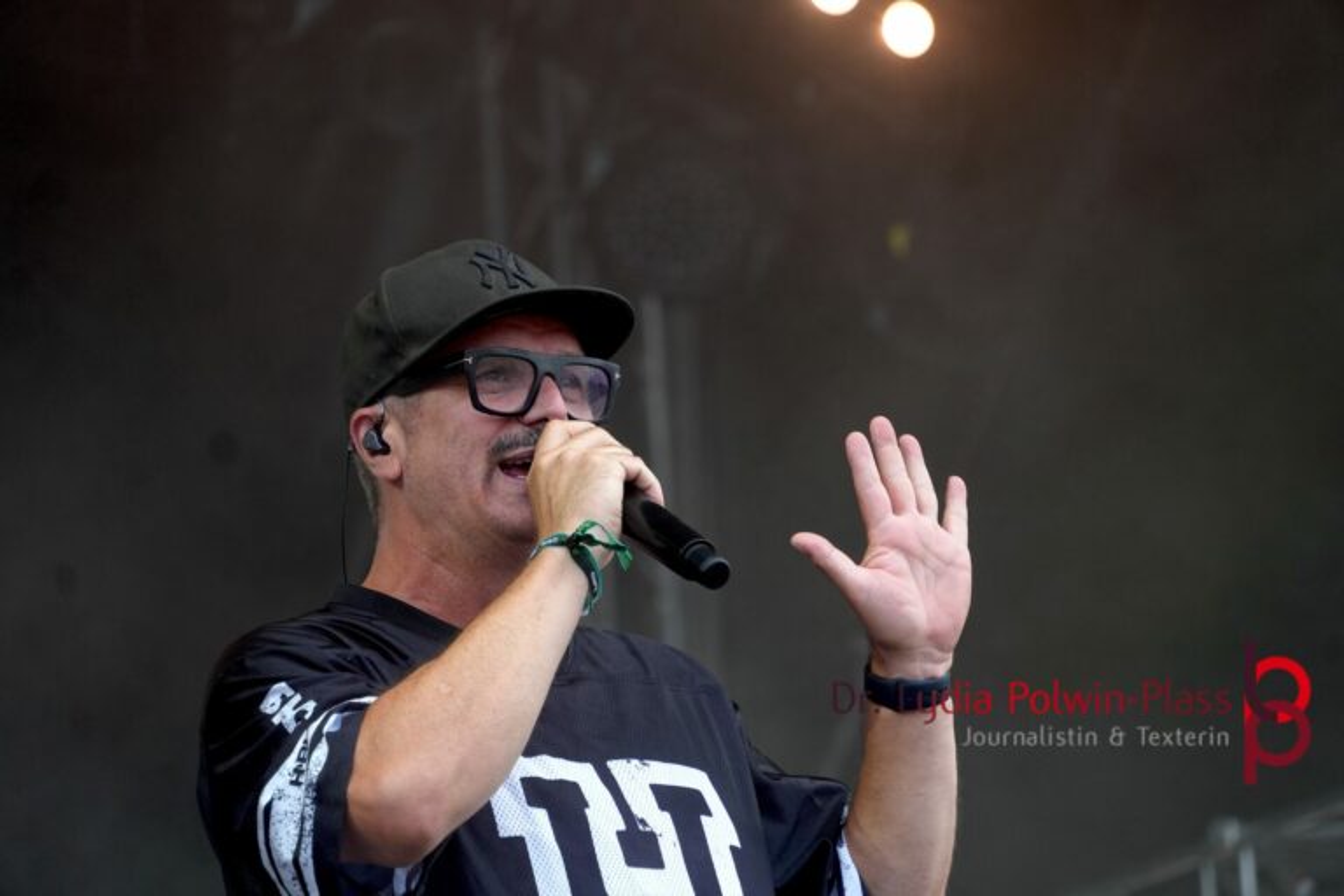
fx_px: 8231
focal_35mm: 220
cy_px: 448
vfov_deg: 6.2
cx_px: 672
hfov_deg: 9.3
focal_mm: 147
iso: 400
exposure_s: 1/250
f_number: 5.6
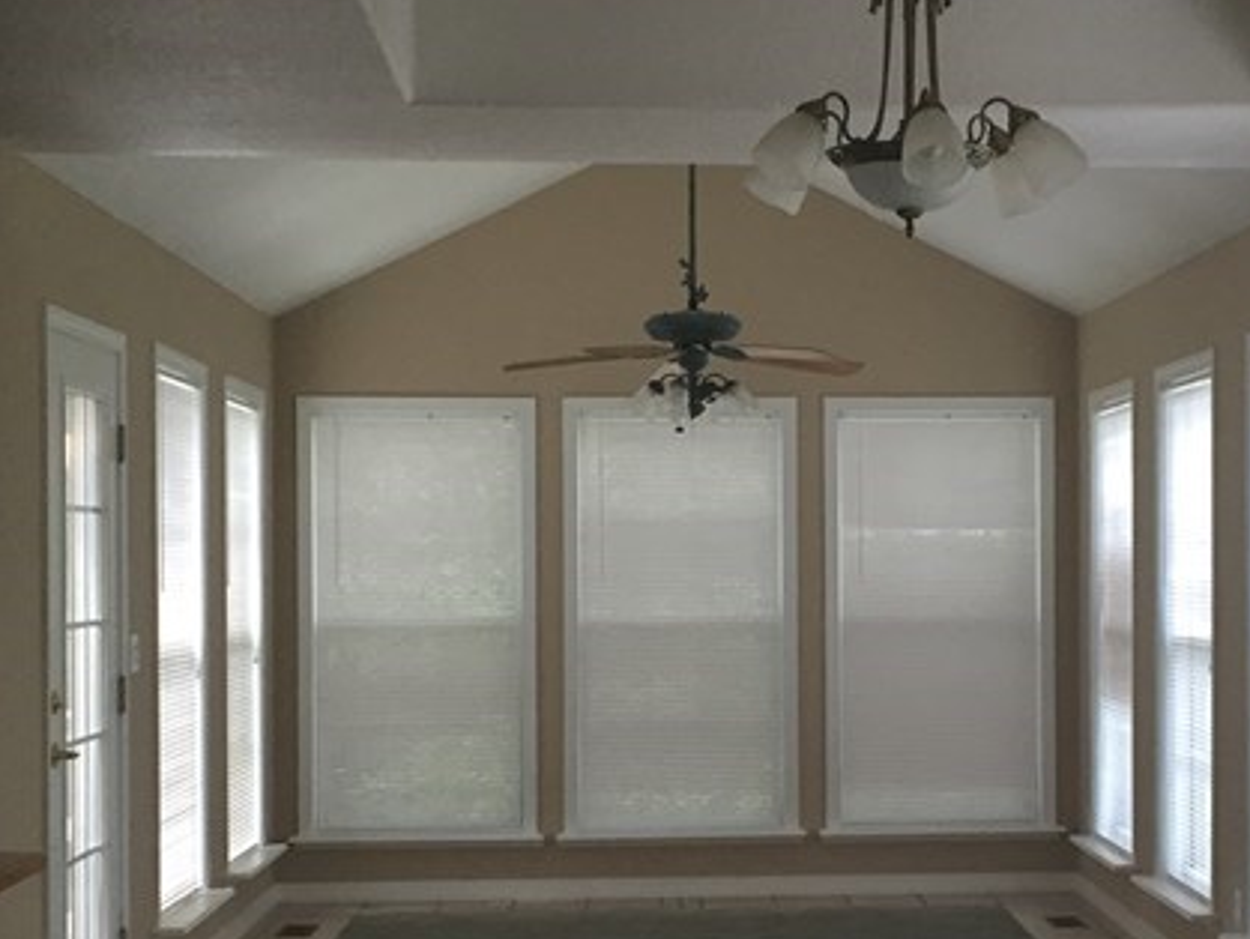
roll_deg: -0.5
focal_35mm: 71
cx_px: 855
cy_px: 574
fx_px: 2565
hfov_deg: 27.2
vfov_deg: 20.7
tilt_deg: -0.2
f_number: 2.2
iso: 50
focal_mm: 4.15
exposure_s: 1/30
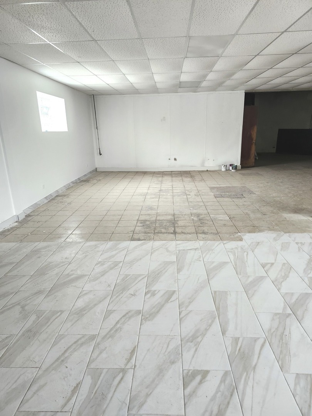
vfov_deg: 73.9
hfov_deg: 58.9
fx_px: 276
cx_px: 156
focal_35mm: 23
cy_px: 208
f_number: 1.8
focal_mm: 5.54
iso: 320
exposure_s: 1/120
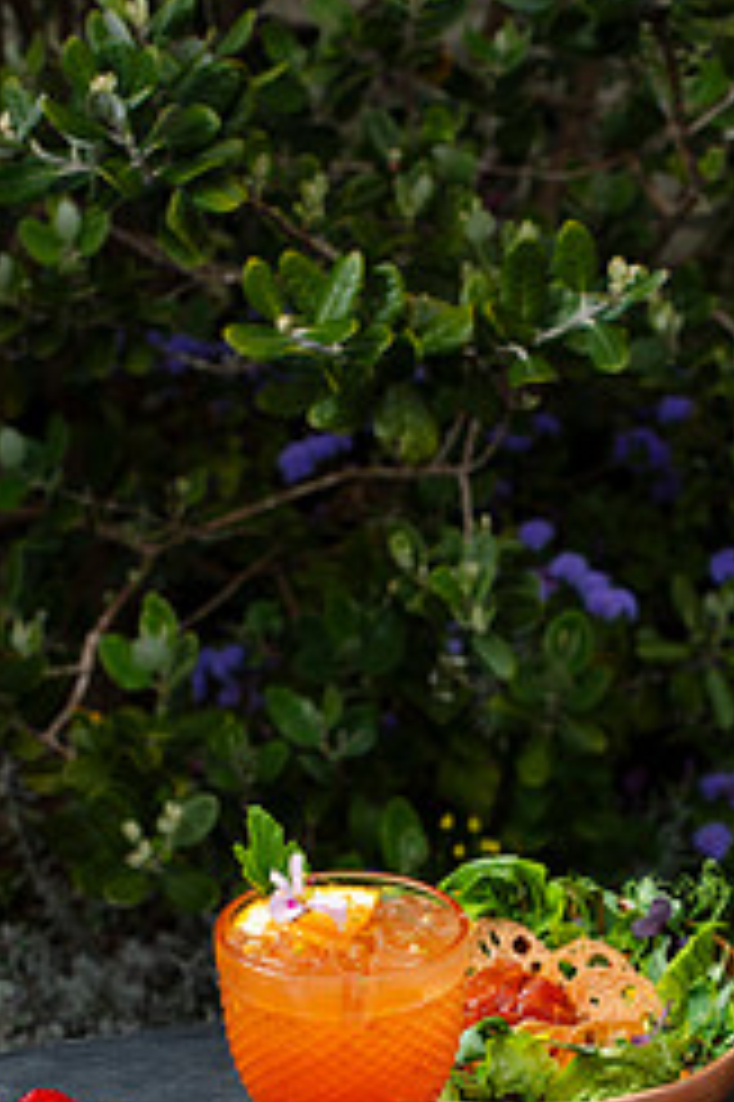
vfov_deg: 21.8
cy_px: 945
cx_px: 558
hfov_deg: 14.8
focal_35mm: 92
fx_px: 2817
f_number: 7.1
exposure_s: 1/200
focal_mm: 50
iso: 200
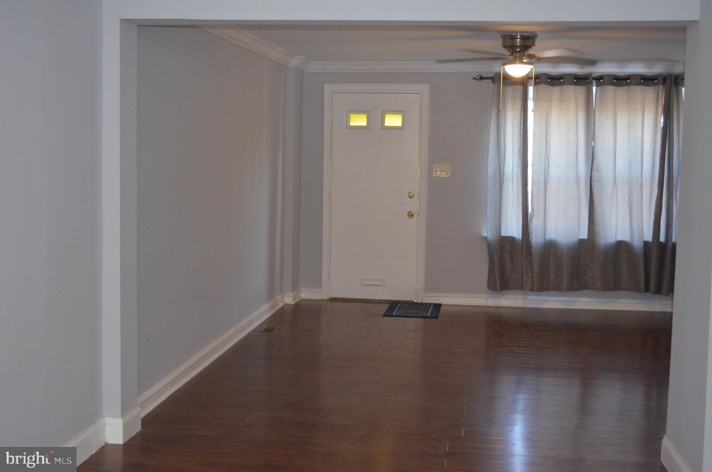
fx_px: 947
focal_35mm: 48
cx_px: 356
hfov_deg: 41.2
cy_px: 236
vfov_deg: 27.9
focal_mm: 32
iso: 2000
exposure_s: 1/60
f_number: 4.8
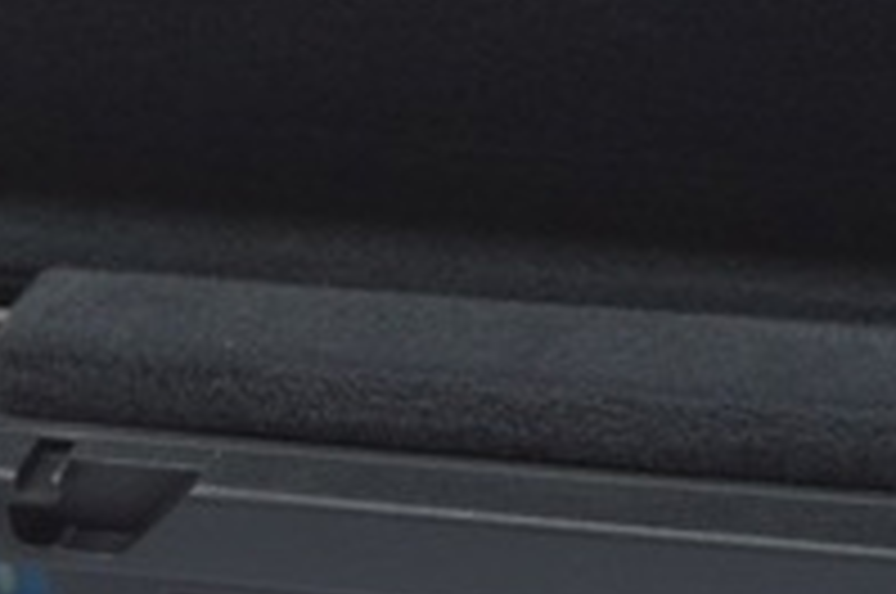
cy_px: 209
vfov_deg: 7.1
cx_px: 113
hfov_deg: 10.6
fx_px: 4796
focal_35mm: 193
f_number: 5.6
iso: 400
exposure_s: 1/20
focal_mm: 40
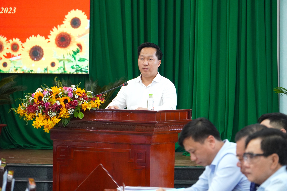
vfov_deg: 8.7
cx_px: 144
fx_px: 1255
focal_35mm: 158
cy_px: 96
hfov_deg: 13.0
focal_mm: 105
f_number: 4
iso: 2000
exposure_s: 1/200
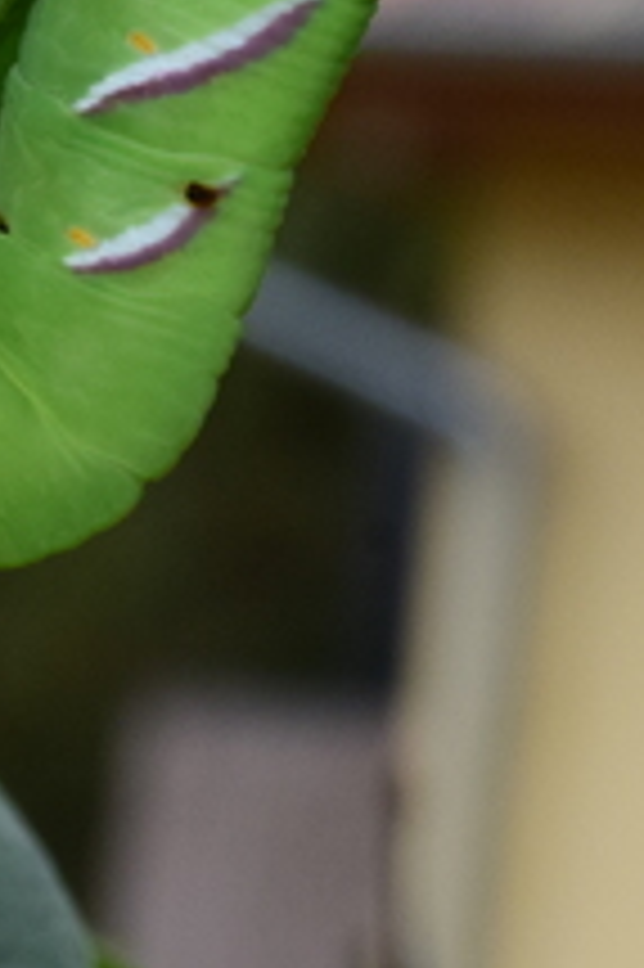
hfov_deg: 2.9
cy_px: -27
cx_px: 223
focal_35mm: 469
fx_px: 12604
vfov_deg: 4.4
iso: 800
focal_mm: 70
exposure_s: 1/200
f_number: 22
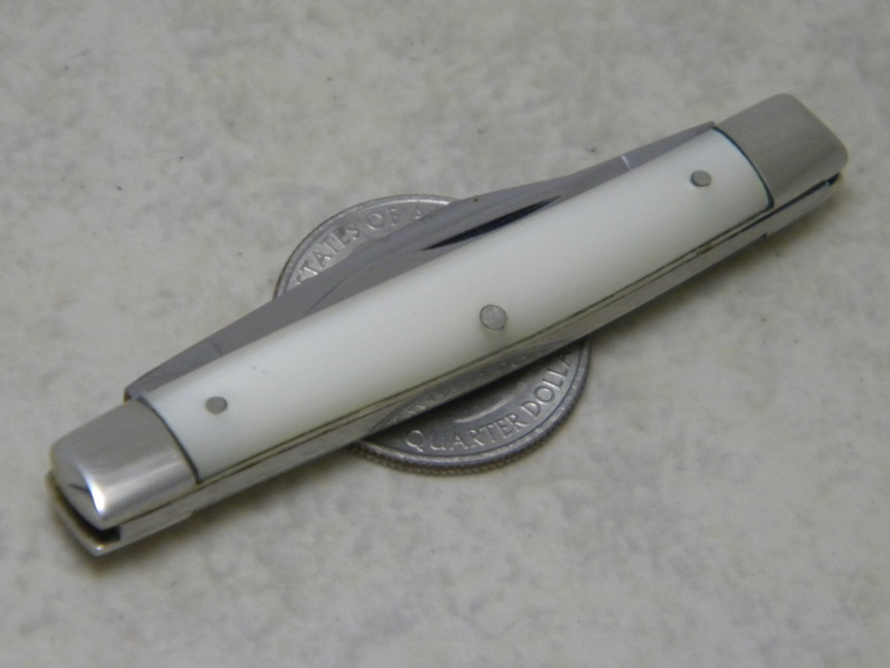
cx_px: 445
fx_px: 4705
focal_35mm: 183
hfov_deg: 10.8
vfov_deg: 8.1
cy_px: 334
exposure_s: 1/25.1
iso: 400
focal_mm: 33.1
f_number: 5.2
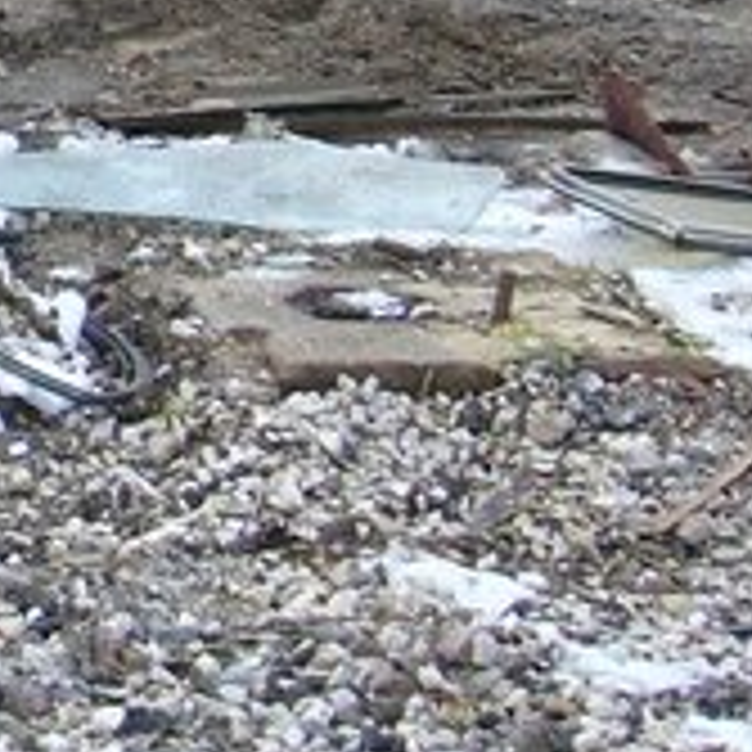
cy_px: -401
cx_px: -887
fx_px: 4154
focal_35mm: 169
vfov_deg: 10.0
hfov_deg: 9.5
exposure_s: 1/25
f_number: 3
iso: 80
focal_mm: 6.6
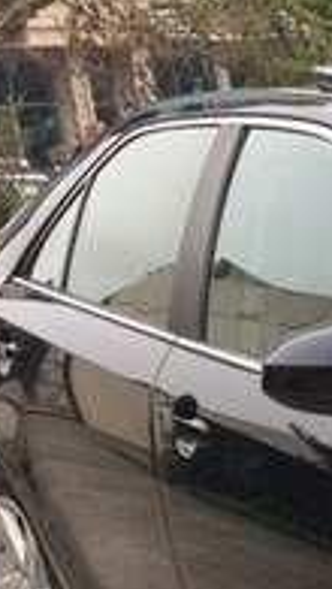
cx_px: 854
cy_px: 684
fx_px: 1671
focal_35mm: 107
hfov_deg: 9.7
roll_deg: +0.7
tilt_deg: -21.5
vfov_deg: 19.0
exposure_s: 1/100
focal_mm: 4.15
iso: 40
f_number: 2.2
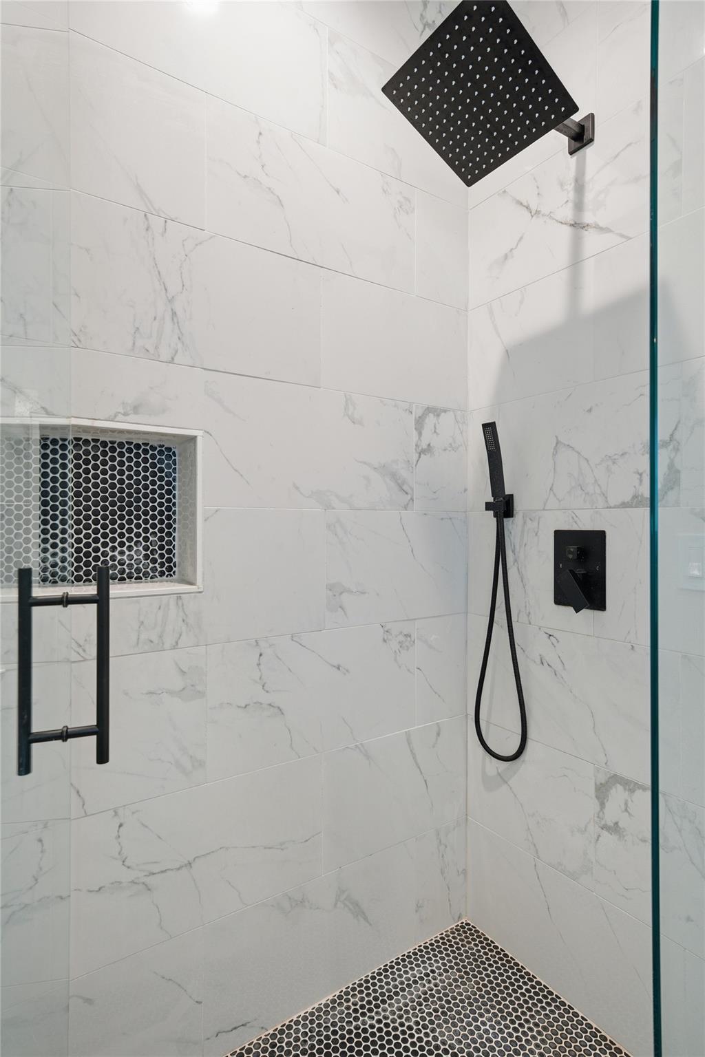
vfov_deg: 86.9
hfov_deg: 64.6
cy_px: 528
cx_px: 352
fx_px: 558
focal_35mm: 19
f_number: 5.6
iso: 160
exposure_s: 1/15
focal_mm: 19
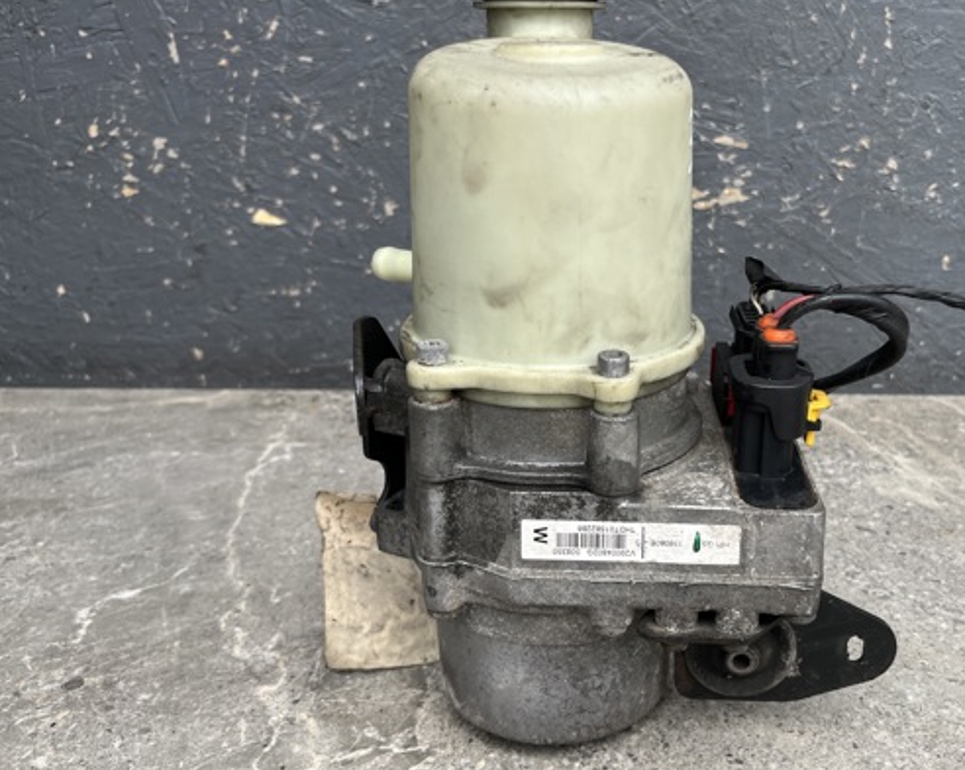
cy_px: 371
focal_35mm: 33
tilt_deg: -15.6
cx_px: 590
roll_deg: -1.3
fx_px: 942
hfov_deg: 53.8
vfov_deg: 44.5
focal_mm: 5.1
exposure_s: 1/374
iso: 50
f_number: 1.6
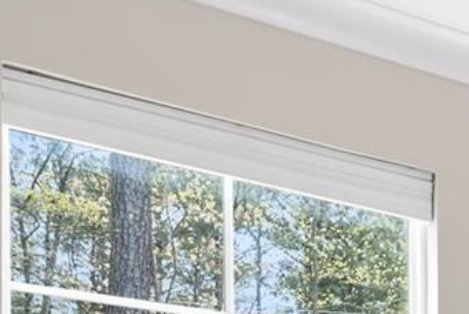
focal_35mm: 92
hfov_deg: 15.4
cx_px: 1045
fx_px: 1205
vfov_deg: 13.0
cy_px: 620
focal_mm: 15.4
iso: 160
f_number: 6.3
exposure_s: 1/4
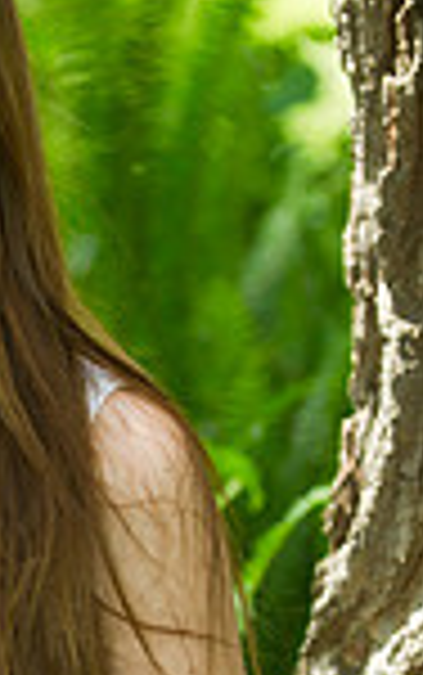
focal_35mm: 321
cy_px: 742
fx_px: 5910
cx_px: -245
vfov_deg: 6.5
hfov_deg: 4.1
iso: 200
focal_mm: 105
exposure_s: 1/200
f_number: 2.8
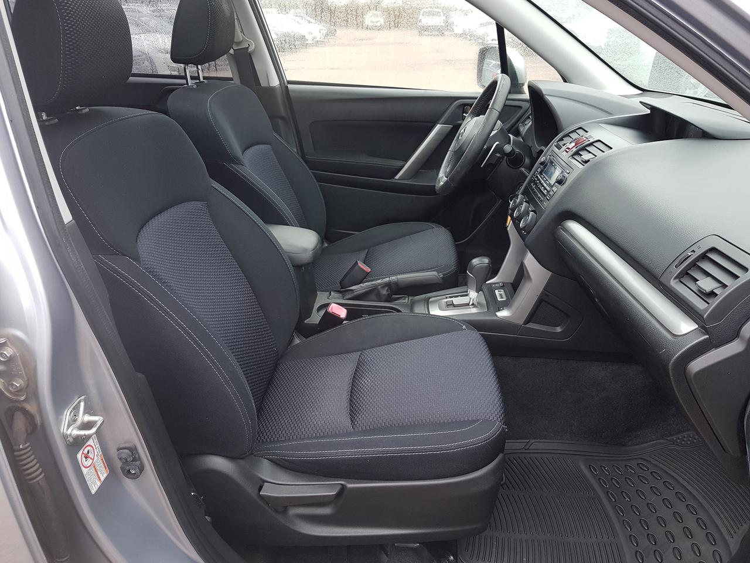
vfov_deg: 53.1
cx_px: 375
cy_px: 282
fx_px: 563
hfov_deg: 67.3
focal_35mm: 26
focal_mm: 4.2
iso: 50
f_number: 1.7
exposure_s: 1/50
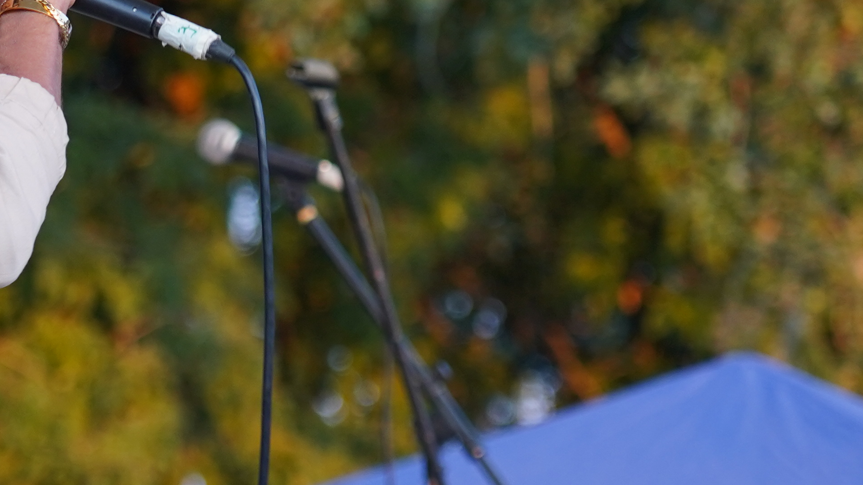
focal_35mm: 344
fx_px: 7872
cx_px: -197
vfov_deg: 3.5
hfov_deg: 6.2
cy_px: 267
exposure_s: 1/160
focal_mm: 105
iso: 640
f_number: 4
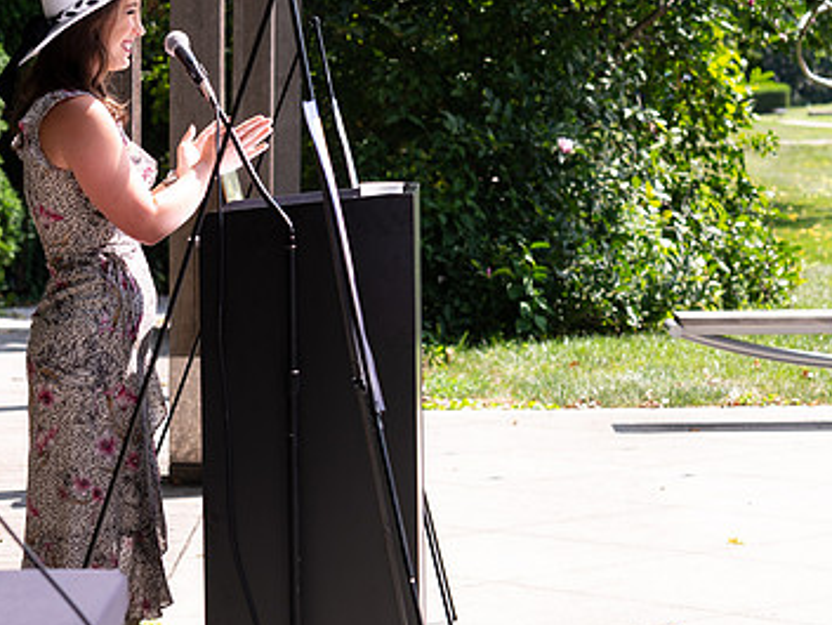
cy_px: 125
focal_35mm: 139
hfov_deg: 14.2
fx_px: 3342
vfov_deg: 10.6
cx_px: 301
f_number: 4.5
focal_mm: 70
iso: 100
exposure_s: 1/320
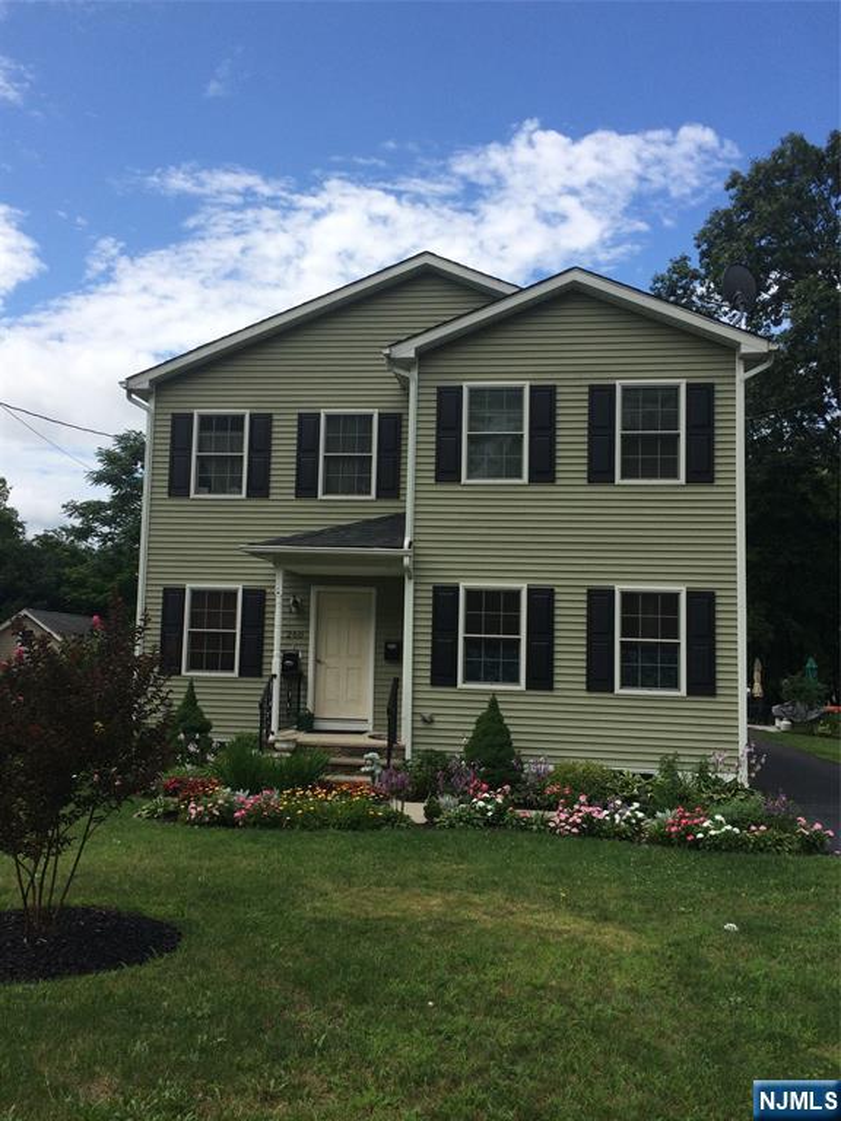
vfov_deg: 61.7
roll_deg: -1.8
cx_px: 420
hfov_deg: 48.2
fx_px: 939
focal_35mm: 29
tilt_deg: +3.3
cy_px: 560
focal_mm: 4.15
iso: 32
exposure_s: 1/2283
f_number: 2.2
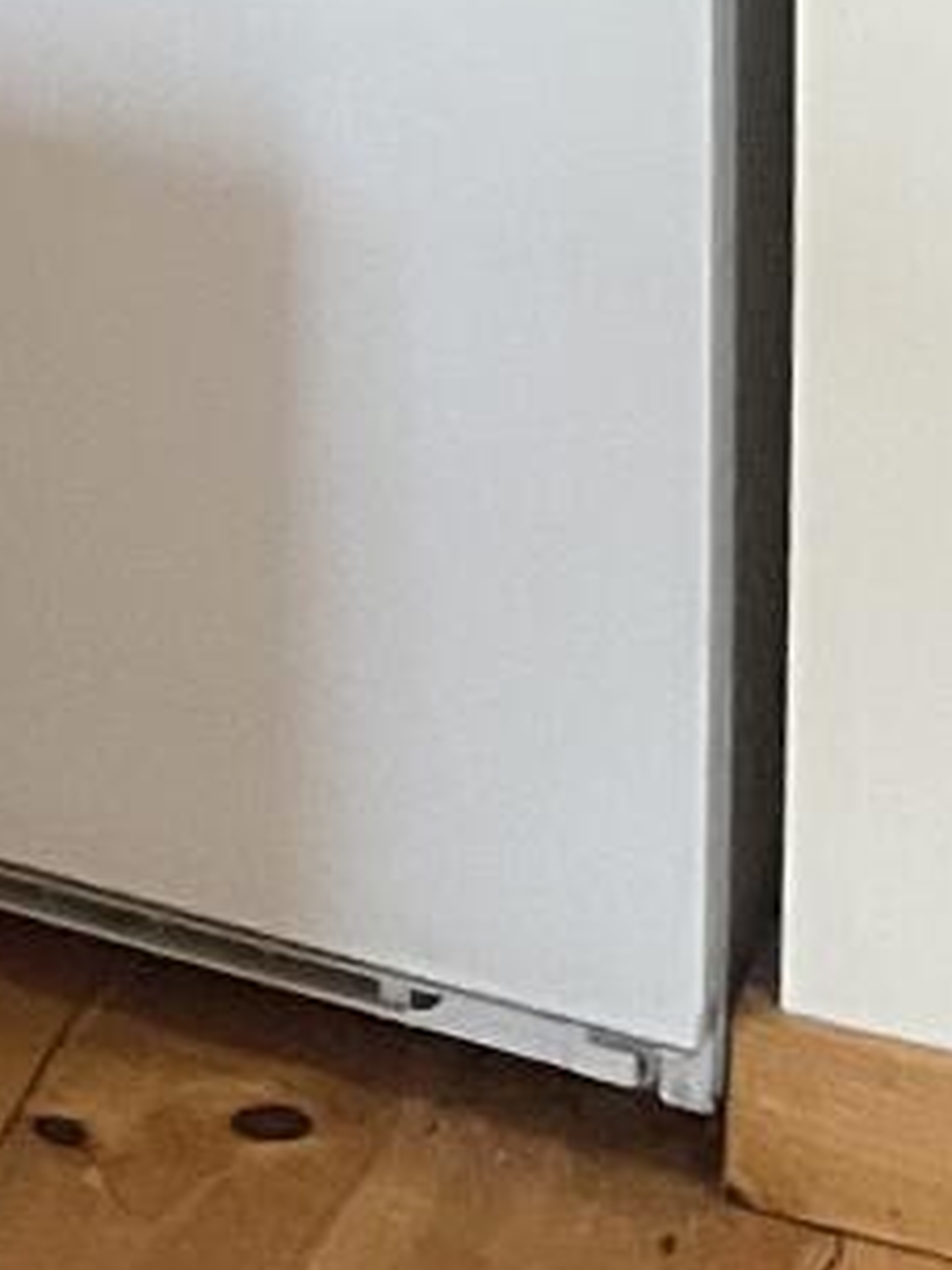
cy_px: -2439
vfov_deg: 9.6
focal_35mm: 165
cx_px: -1791
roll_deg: +0.0
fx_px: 6055
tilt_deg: -0.2
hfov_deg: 7.9
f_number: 1.6
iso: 320
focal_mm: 5.1
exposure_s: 1/60
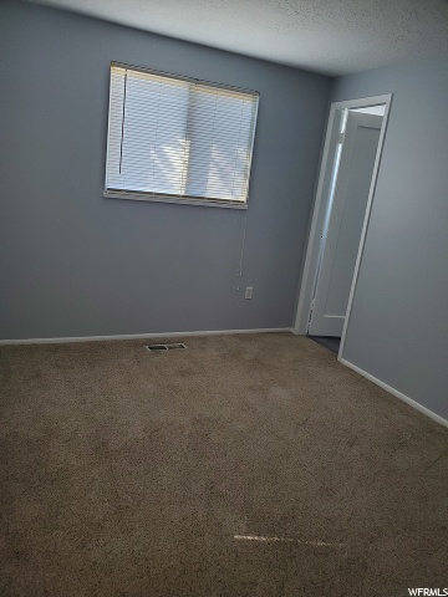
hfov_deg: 53.1
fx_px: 449
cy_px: 298
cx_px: 224
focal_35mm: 26
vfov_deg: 67.3
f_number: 2.4
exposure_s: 1/120
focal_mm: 4.3
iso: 200
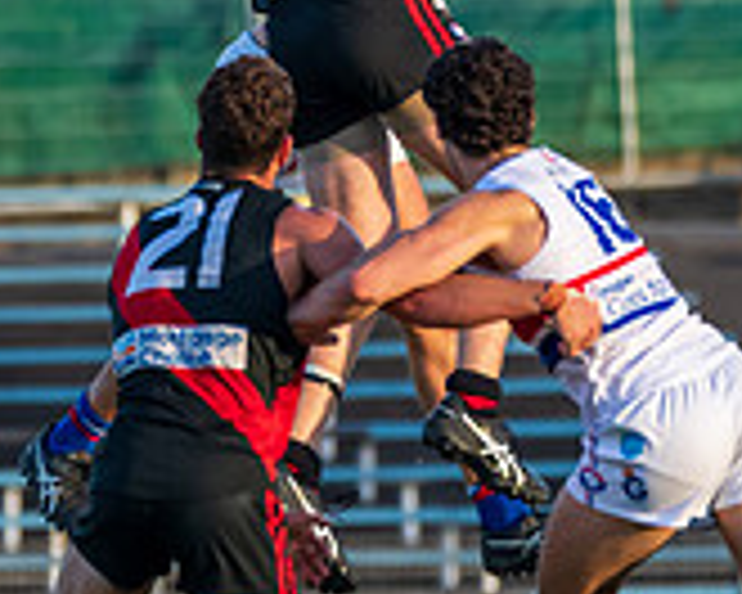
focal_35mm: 1676
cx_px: 325
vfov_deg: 0.9
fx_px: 36806
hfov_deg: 1.2
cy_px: -113
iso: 1000
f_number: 6
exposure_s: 1/800
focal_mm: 450
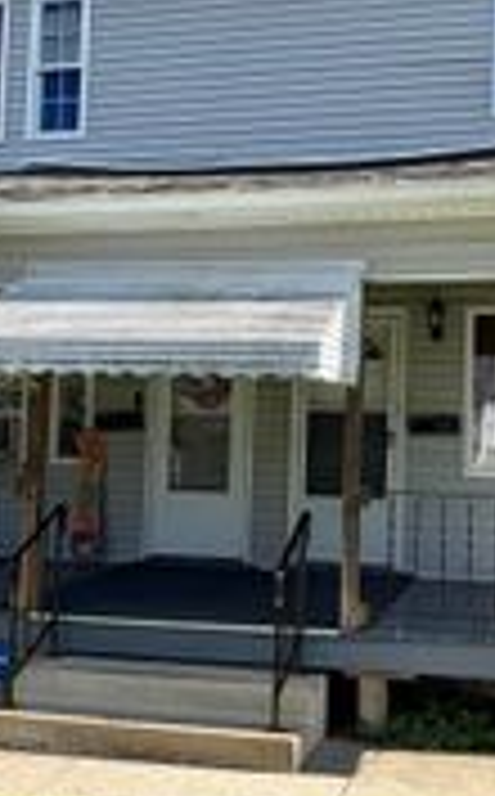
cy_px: 407
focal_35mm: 42
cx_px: 369
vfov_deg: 47.3
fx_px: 910
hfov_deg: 29.9
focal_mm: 2.22
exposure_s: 1/770
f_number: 2.2
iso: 40
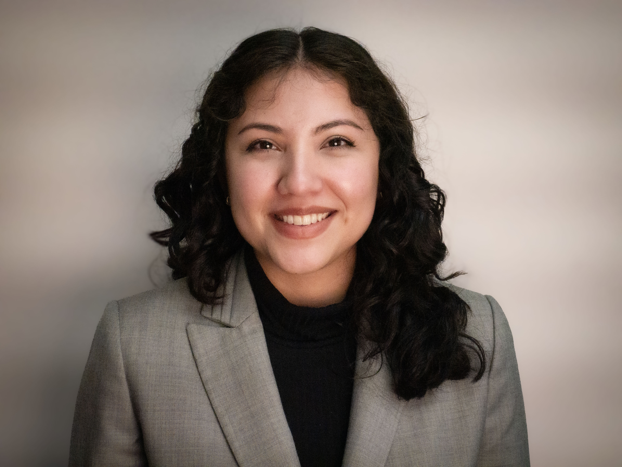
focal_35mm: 46
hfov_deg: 41.2
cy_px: 234
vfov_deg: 31.5
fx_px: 827
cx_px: 311
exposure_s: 1/200
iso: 12800
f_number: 14
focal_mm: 23
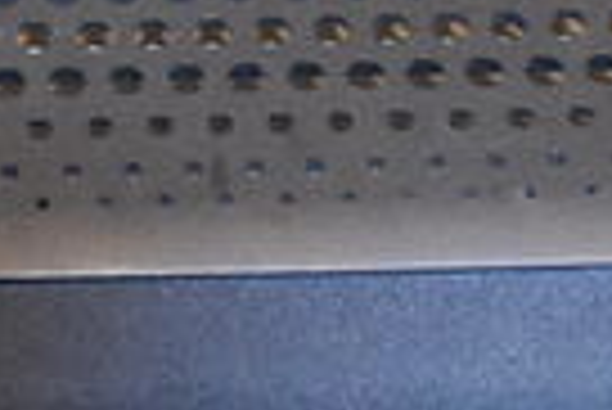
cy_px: -173
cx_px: -36
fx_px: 4691
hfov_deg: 7.4
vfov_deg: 5.0
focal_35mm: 276
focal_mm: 25
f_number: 4
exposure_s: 1/60
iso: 5000
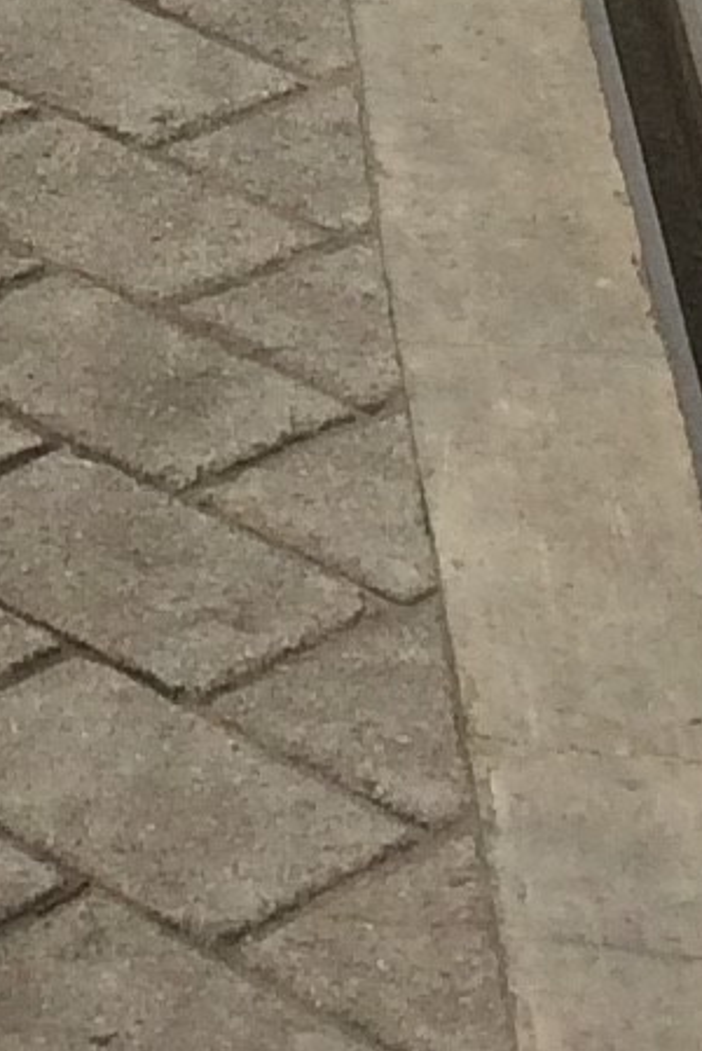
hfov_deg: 6.2
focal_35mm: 219
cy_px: -1794
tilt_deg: -8.5
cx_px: -257
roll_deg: +2.1
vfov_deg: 8.3
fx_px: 6395
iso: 40
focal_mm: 4.15
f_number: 2.2
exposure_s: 1/100
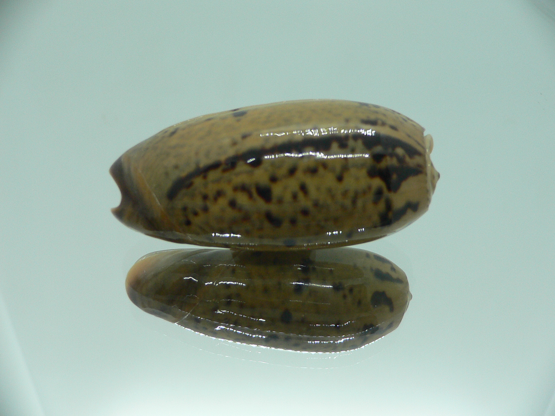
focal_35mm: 35
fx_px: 561
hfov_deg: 52.6
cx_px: 278
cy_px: 208
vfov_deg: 40.7
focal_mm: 4.6
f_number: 2.8
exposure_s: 1/60
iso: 150
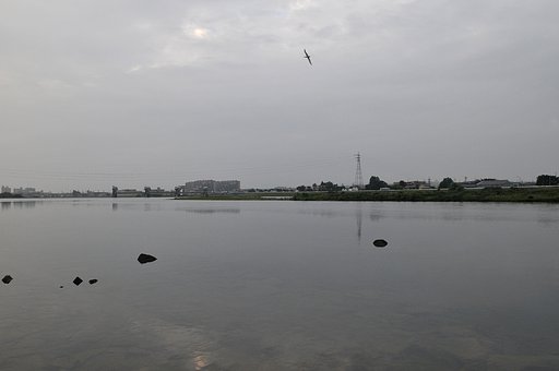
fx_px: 465
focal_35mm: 30
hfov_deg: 62.0
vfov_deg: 43.5
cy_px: 186
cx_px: 280
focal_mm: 20
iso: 400
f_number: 8
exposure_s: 1/250
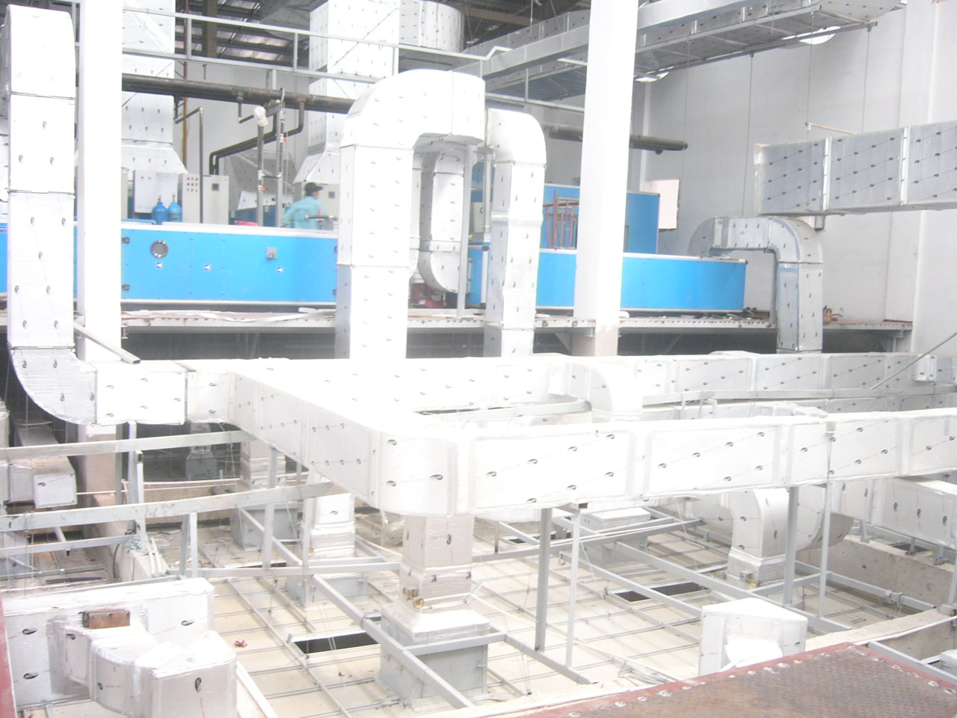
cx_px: 478
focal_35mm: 35
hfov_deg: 52.6
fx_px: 968
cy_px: 359
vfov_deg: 40.7
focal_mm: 5.8
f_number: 2.8
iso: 100
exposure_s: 1/13
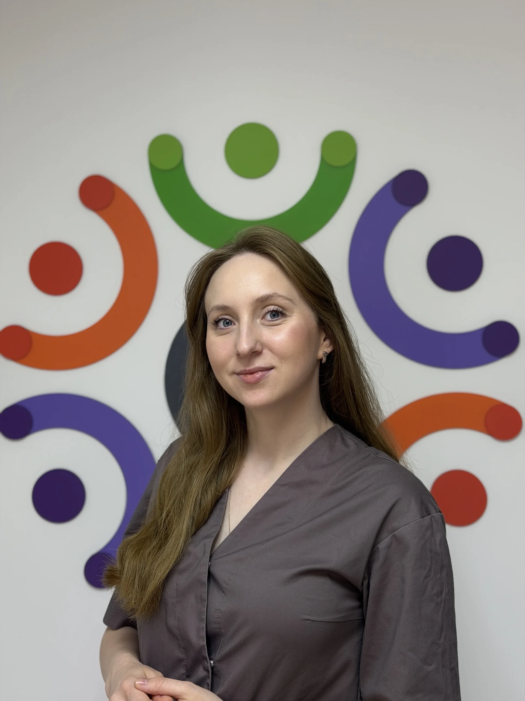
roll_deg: -0.4
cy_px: 350
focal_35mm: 48
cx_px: 262
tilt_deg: -0.6
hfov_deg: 30.3
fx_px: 971
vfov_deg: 39.7
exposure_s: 1/50
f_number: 1.8
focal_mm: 6.8
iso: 80
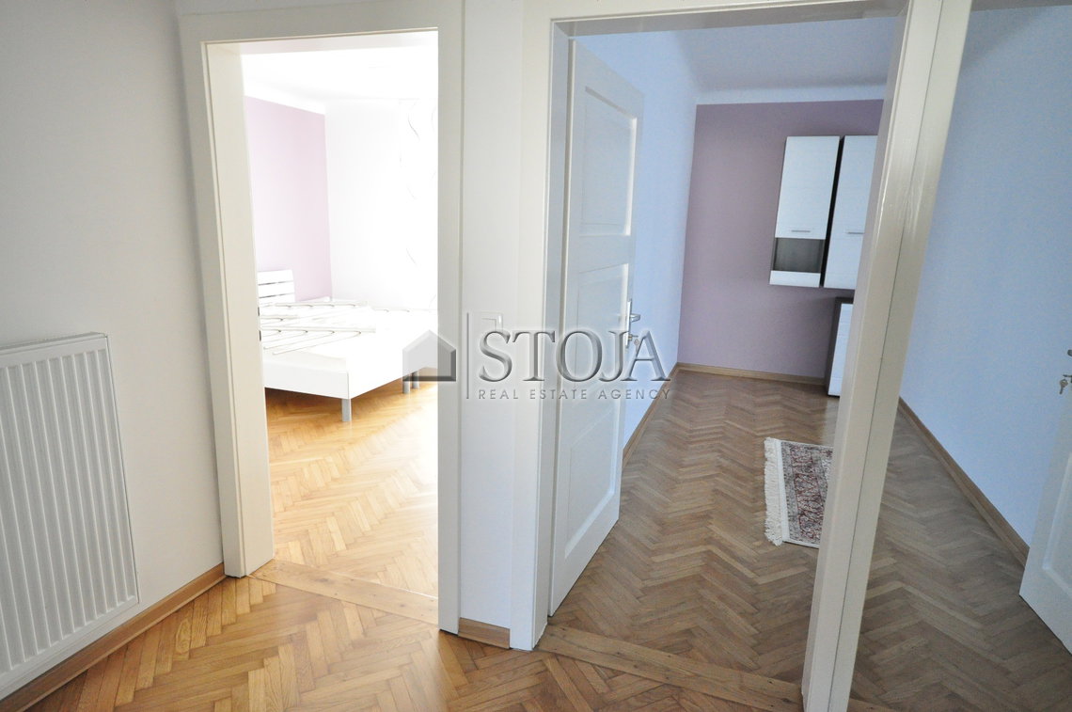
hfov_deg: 81.3
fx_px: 625
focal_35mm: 21
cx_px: 536
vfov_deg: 59.4
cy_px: 356
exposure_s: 1/60
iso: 2500
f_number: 6.3
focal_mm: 14
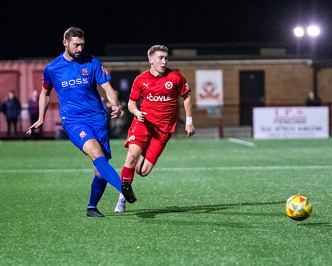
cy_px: 140
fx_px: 3154
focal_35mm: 321
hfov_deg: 6.0
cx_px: 151
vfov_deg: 4.8
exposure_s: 1/1000
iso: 6400
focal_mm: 170
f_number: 2.8
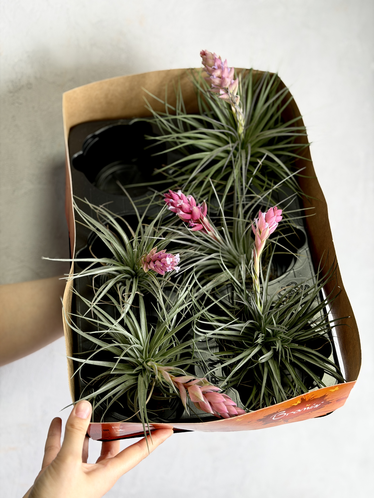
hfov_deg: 30.3
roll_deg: +1.0
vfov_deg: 39.7
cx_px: 187
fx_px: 691
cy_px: 249
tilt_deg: -3.5
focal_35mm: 48
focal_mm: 6.76
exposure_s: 1/121
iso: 64
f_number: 1.78
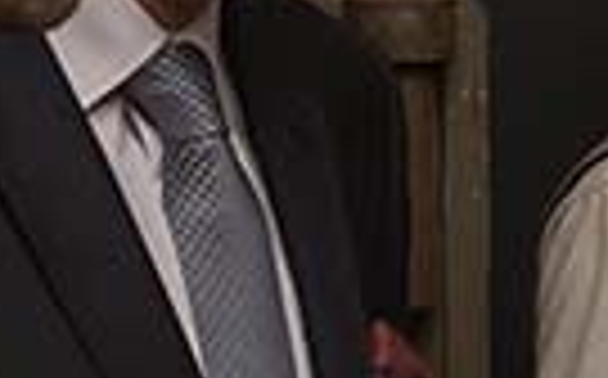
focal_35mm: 174
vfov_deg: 7.5
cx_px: 901
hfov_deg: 11.6
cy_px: 232
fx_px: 2880
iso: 800
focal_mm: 24
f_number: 5.6
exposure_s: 1/60
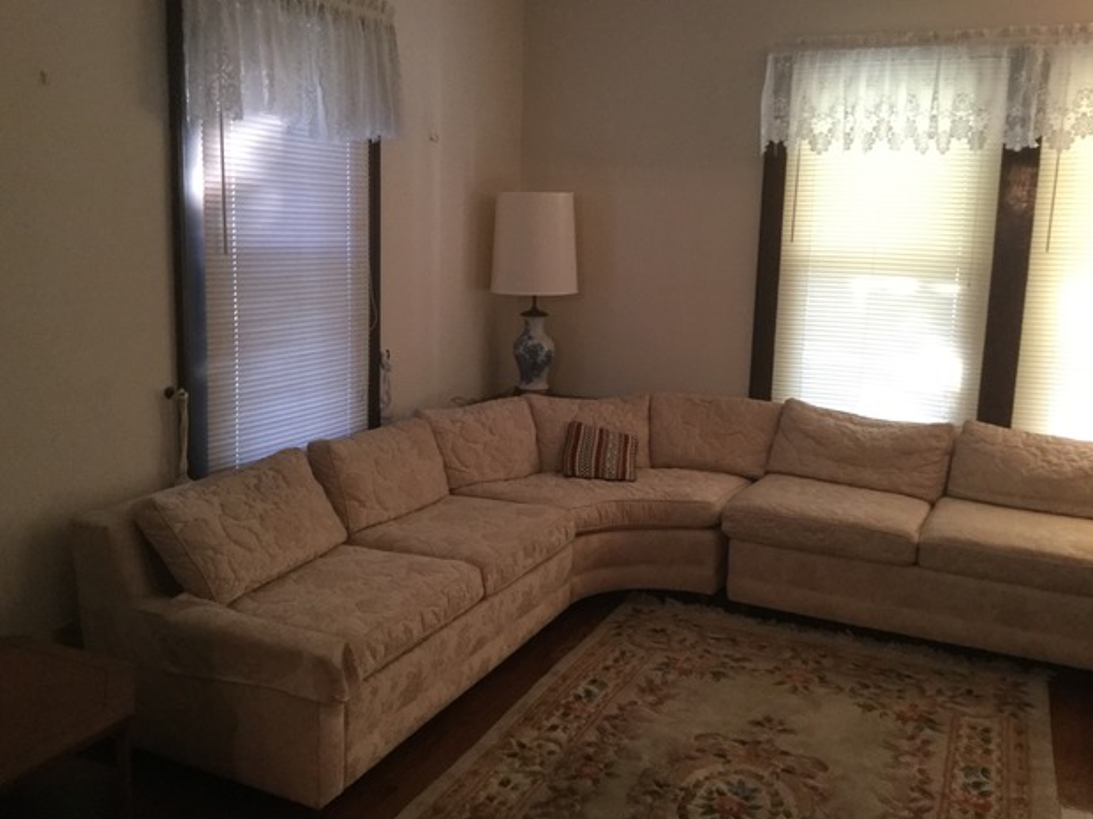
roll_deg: -1.5
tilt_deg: -9.9
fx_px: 1010
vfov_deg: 44.2
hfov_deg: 56.8
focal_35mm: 32
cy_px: 403
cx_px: 541
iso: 200
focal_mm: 3.3
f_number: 2.4
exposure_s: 1/24
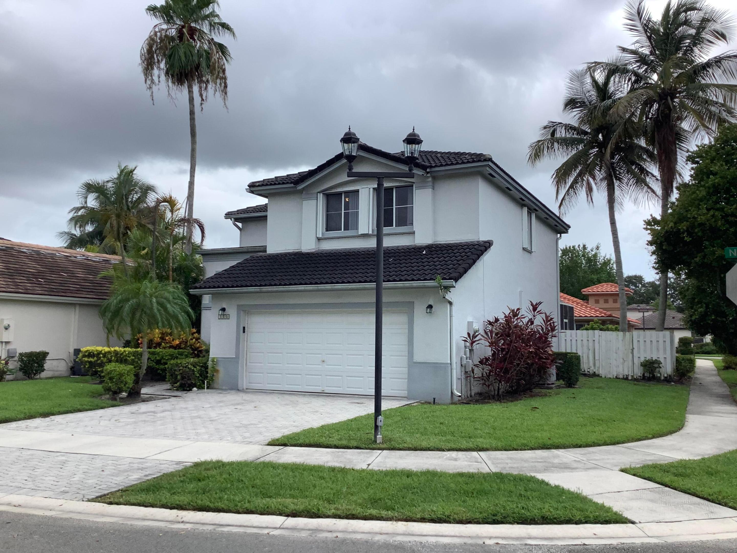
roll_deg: -1.2
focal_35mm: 31
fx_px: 660
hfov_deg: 58.4
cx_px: 368
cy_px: 276
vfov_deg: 45.4
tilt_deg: +5.2
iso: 25
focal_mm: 3.3
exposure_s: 1/622
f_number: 2.4
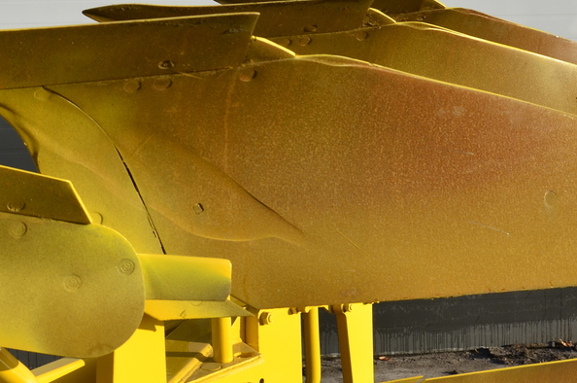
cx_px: 280
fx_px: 1344
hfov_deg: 24.2
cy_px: 168
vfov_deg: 16.2
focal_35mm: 84
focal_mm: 26
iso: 125
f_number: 8
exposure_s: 1/250
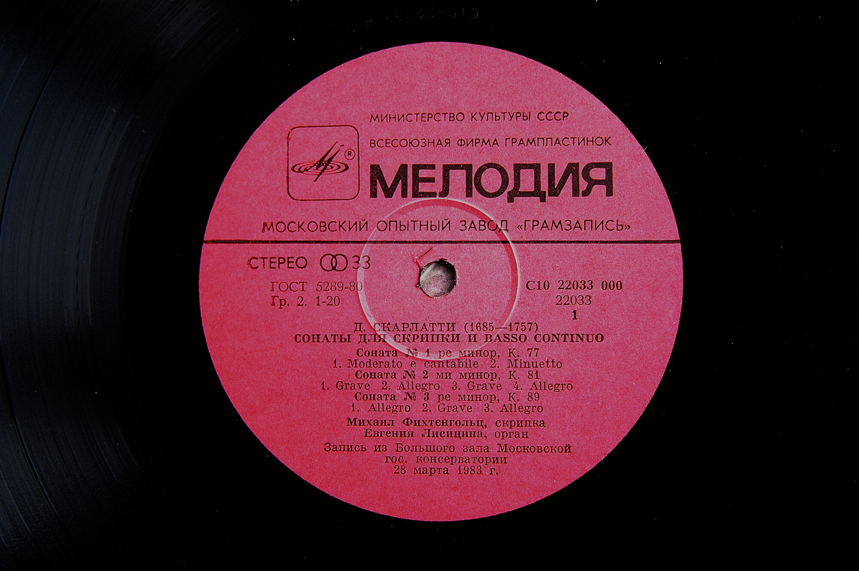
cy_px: 286
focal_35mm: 52
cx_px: 430
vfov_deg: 25.7
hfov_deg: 37.9
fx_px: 1252
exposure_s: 1/40
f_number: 3.3
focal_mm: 35
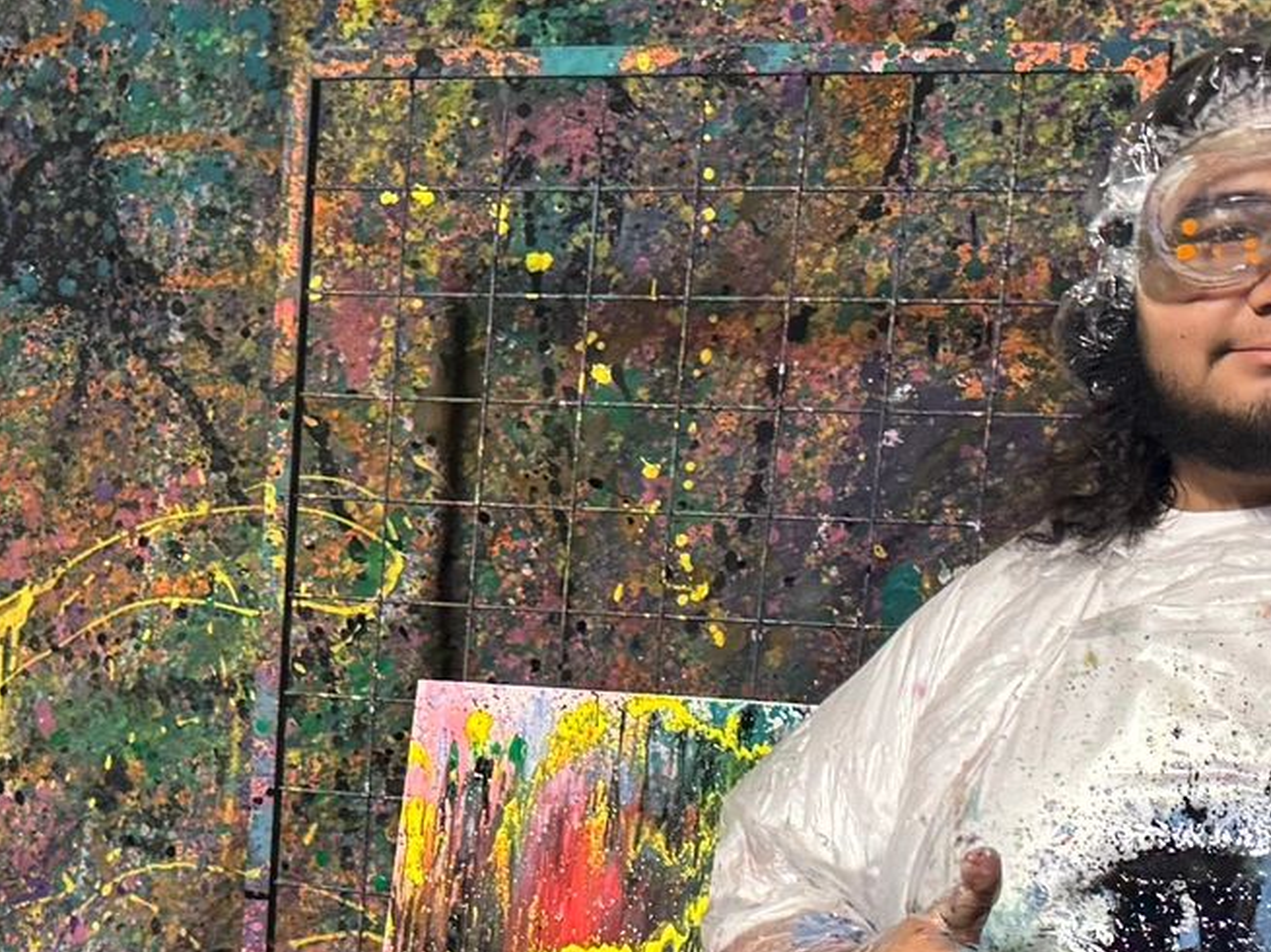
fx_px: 3450
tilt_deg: -12.3
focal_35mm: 94
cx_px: -128
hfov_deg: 19.9
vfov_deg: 15.2
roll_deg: -1.4
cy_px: 1115
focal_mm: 6.76
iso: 640
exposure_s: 1/40
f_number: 1.78
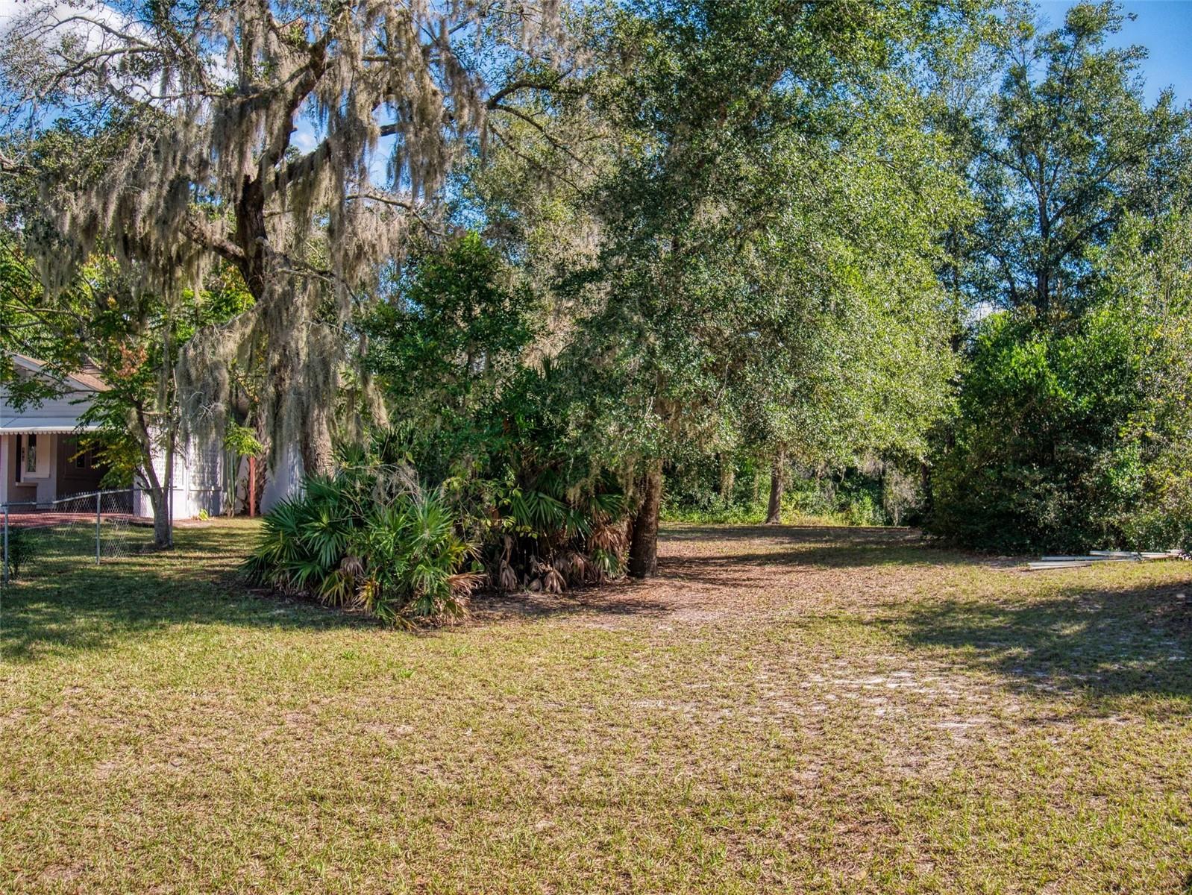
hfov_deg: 56.8
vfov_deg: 44.2
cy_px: 448
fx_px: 1102
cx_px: 596
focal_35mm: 32
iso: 200
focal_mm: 16
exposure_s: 1/250
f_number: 5.2
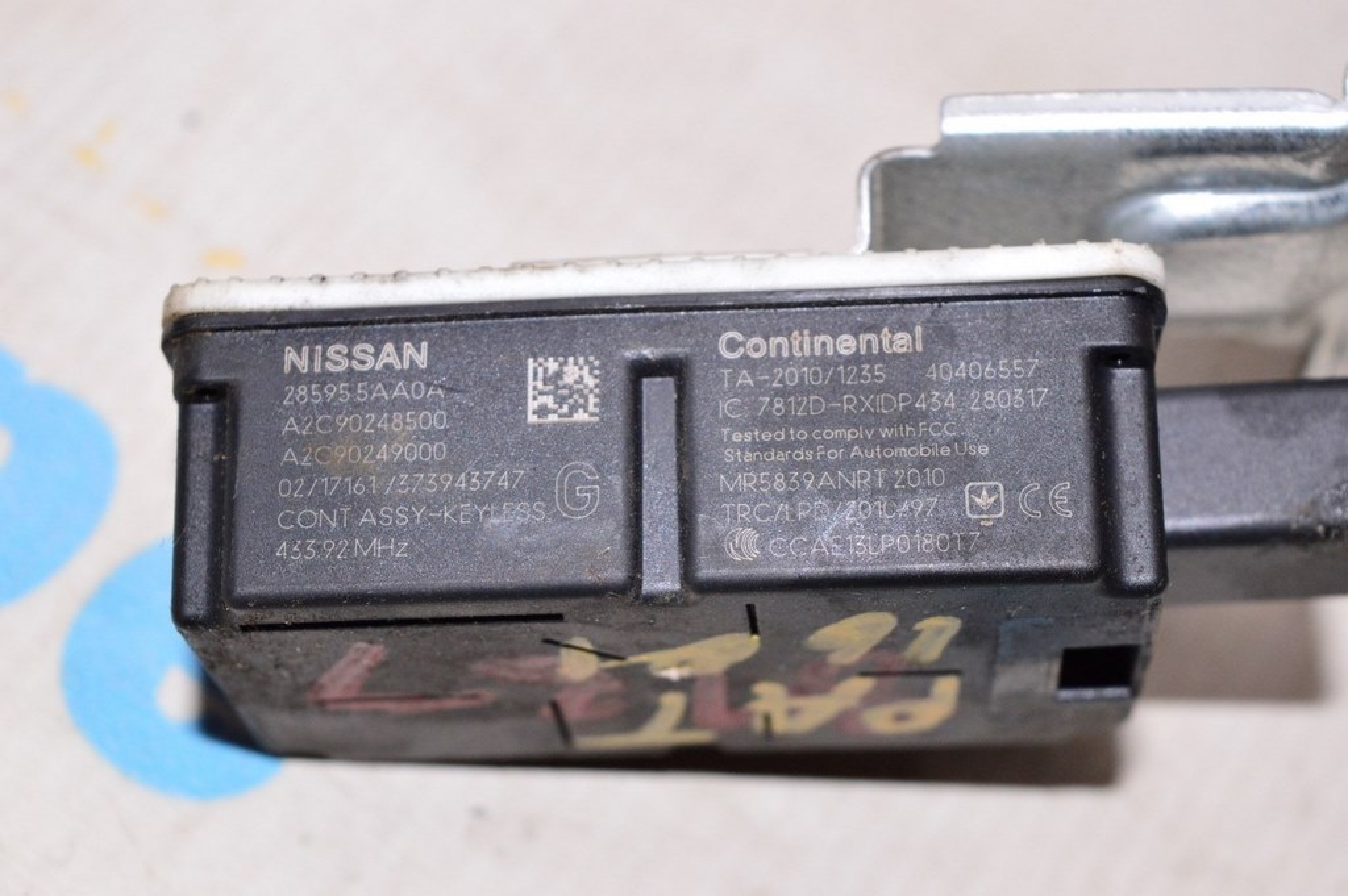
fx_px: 2918
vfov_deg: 17.5
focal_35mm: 78
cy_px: 448
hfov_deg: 26.0
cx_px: 674
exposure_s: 1/200
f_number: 8
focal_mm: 52
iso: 1600
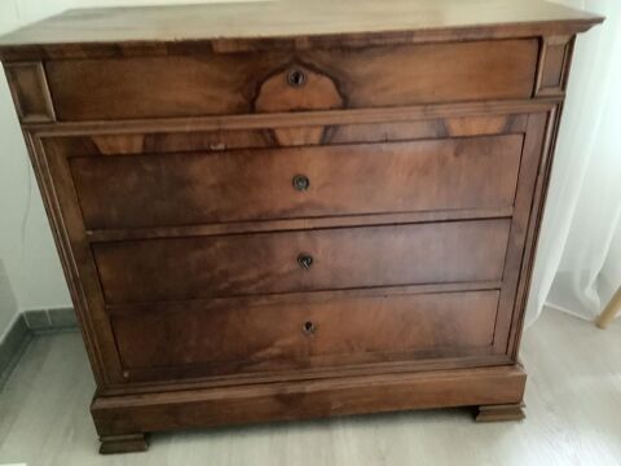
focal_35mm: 31
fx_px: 556
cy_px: 233
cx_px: 310
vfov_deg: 45.4
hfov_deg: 58.4
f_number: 2.4
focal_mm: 3.3
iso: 640
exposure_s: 1/17
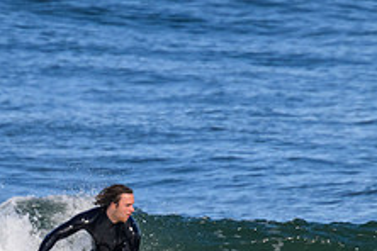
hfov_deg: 1.0
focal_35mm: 2091
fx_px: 21896
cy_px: 313
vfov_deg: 0.7
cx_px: 97
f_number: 11
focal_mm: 800
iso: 1250
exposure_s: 1/2000
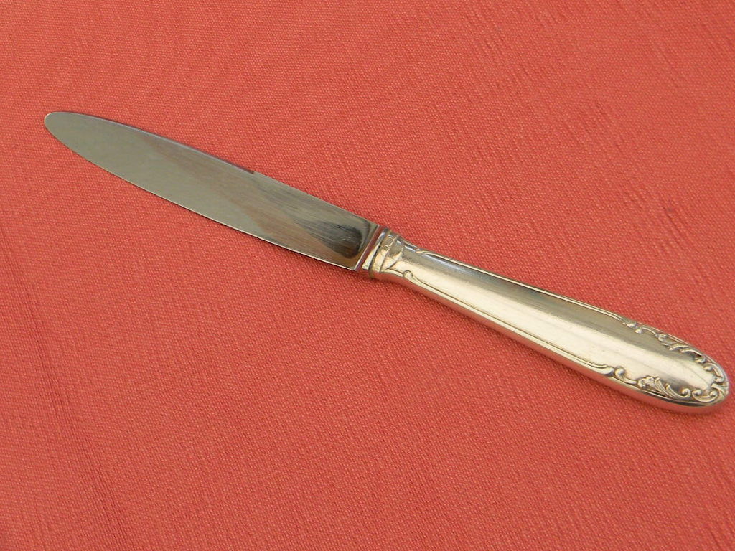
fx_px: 595
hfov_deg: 63.4
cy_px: 276
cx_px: 368
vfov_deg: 49.7
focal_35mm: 28
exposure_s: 1/370
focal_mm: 5
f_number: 3.5
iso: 80
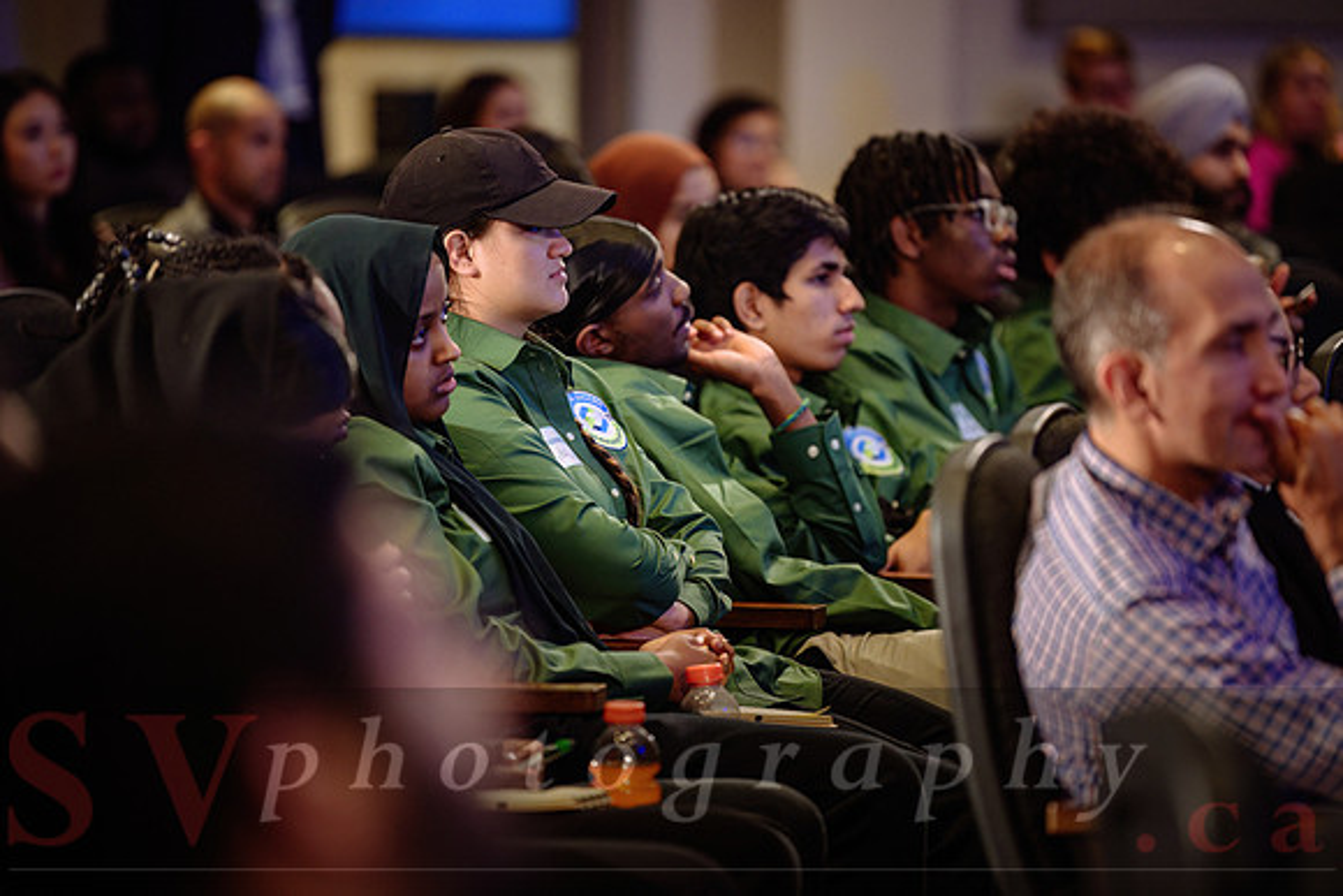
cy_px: 448
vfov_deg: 6.9
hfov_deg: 10.3
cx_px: 672
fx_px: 7463
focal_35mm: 200
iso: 1600
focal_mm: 200
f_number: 2.8
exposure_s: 1/60
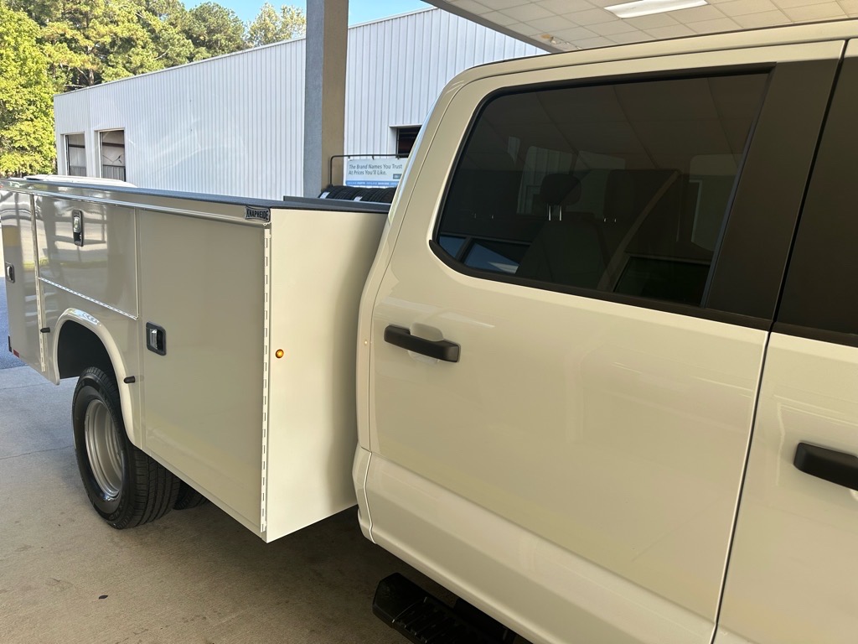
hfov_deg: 71.6
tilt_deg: -11.3
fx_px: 595
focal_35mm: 24
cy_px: 322
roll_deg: -3.5
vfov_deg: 56.8
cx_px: 429
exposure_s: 1/506
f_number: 1.78
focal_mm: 6.86
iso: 80
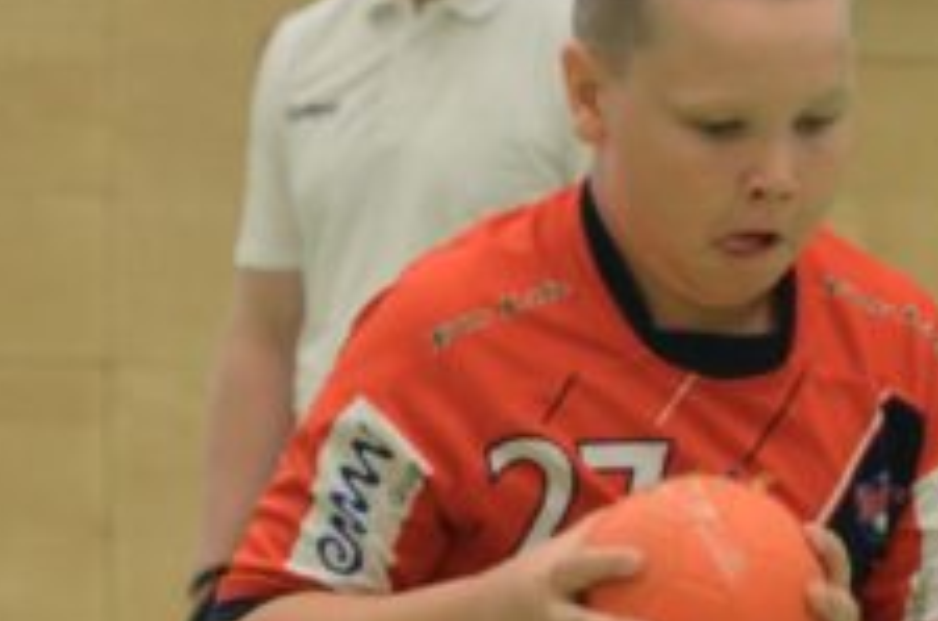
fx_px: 15262
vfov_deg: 2.3
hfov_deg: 3.5
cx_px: 1034
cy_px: 650
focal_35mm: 587
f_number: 4.2
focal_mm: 86
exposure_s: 1/500
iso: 1000
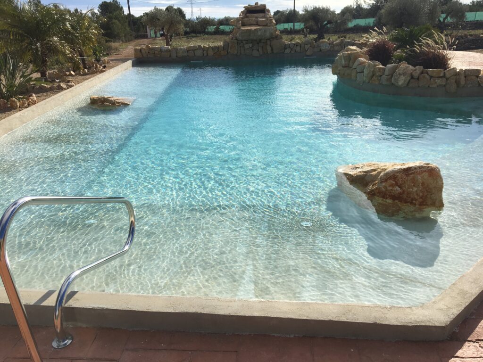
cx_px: 242
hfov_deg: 61.7
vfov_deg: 48.2
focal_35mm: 29
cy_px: 181
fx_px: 405
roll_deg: +2.0
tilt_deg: -21.3
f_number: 2.2
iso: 25
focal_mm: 4.15
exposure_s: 1/2959
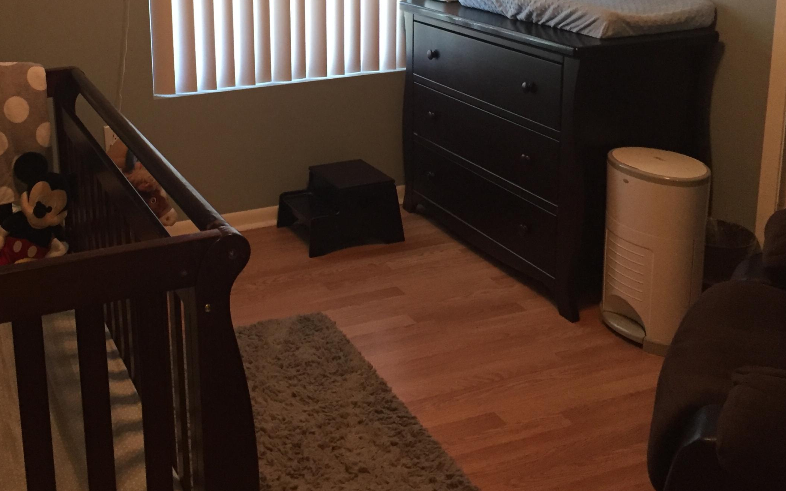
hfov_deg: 44.7
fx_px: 943
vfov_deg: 28.5
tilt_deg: -14.8
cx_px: 273
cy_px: 83
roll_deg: +0.2
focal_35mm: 44
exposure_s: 1/30
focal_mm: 4.15
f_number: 2.2
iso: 160
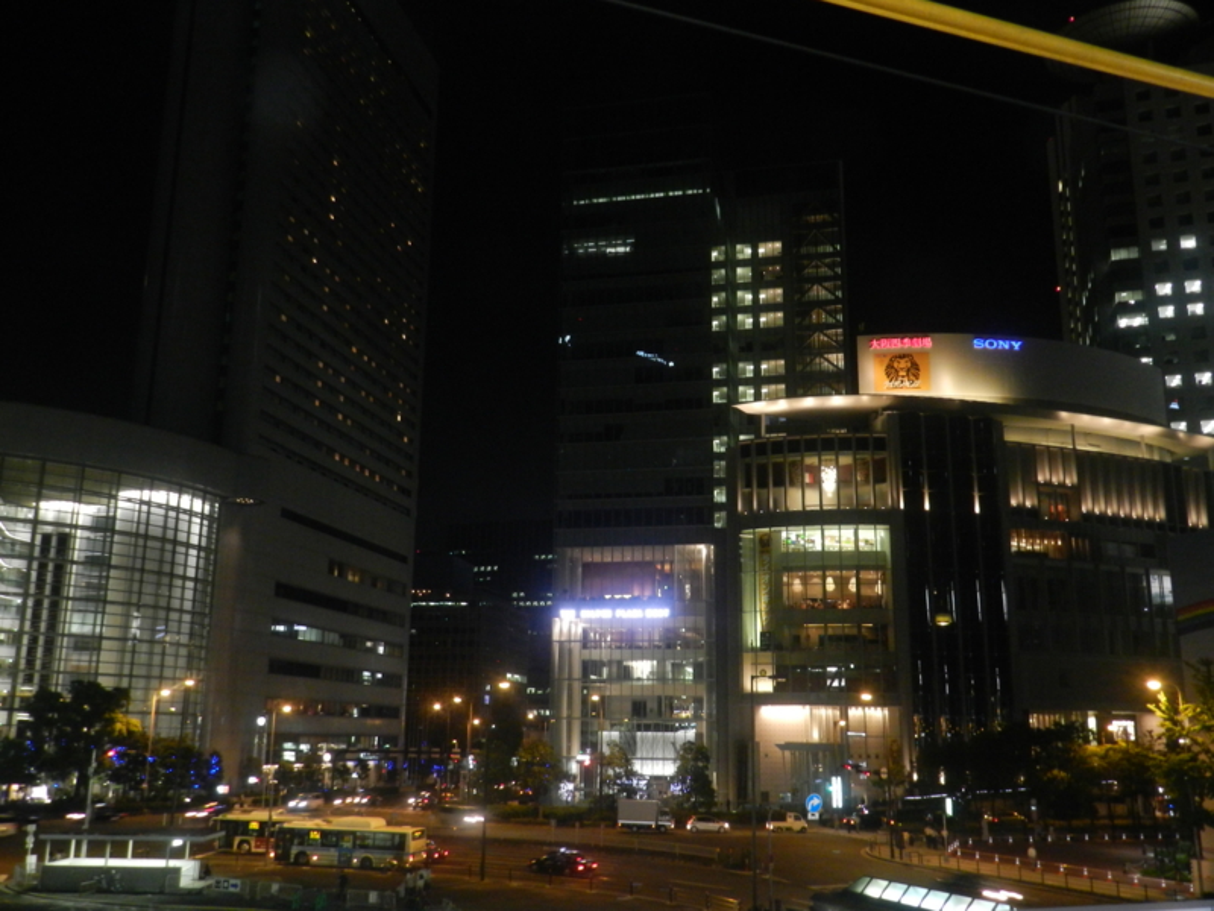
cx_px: 607
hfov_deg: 56.8
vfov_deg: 44.2
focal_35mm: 32
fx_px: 1122
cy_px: 456
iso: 360
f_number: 3.7
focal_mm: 5.6
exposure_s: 1/15
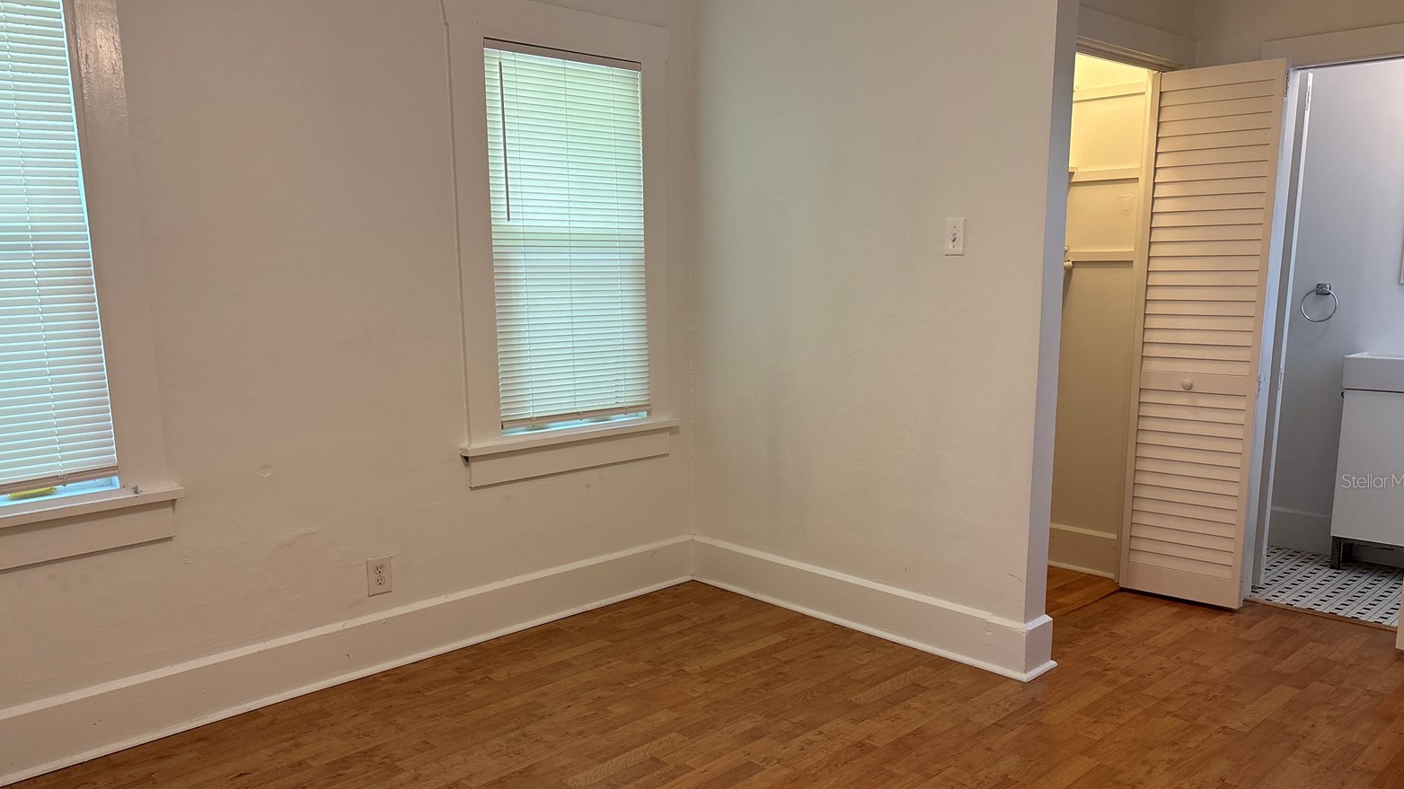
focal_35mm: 29
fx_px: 1080
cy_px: 480
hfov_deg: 66.1
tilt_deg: -10.9
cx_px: 708
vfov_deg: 40.0
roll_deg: +0.5
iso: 125
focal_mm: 5.96
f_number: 1.6
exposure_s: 1/120
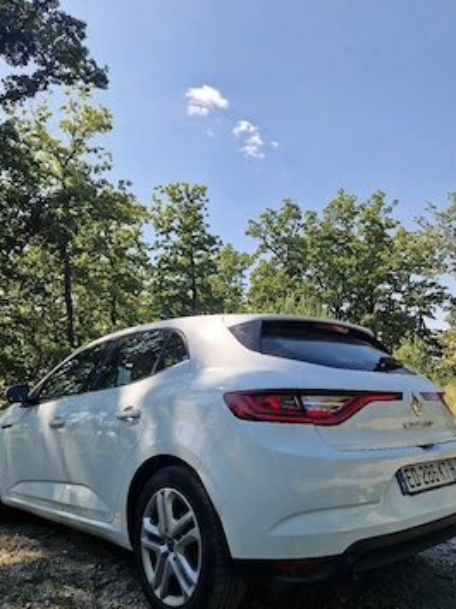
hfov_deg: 53.0
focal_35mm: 26
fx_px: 457
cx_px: 224
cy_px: 304
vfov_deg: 67.3
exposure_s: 1/1250
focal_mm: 5.4
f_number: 1.8
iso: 50
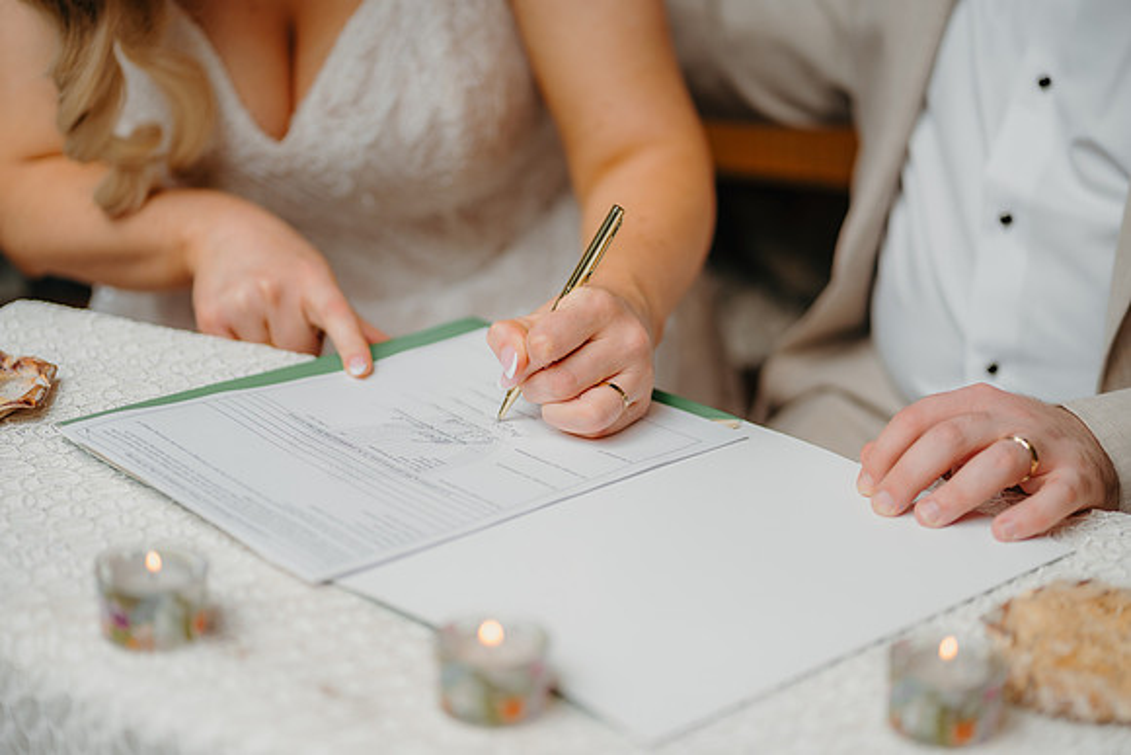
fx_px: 2671
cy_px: 378
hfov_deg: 23.9
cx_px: 566
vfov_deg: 16.1
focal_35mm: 85
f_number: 2
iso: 200
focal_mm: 85
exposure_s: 1/400
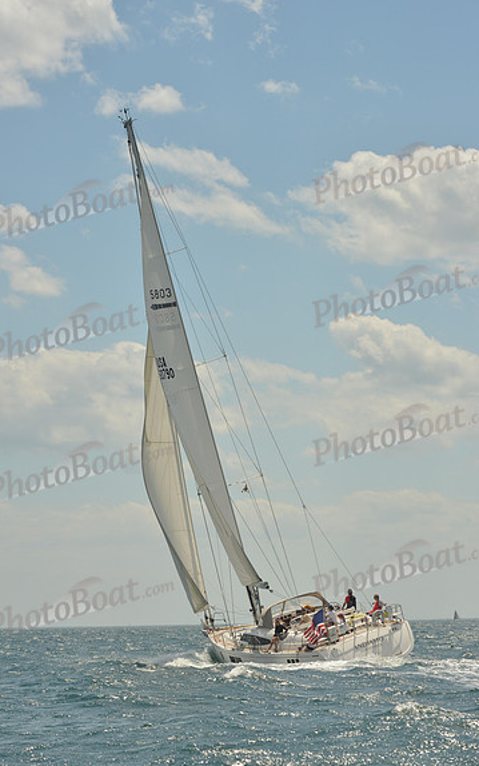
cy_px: 382
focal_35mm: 101
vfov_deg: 20.6
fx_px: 2109
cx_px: 244
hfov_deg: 13.0
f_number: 9
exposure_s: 1/800
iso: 400
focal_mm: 98
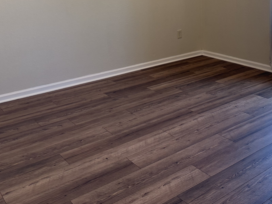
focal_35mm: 43
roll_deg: +1.2
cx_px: 175
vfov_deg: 32.1
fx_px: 338
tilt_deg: -9.4
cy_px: 23
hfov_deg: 43.4
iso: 160
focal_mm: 6.76
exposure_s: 1/232
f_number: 1.78
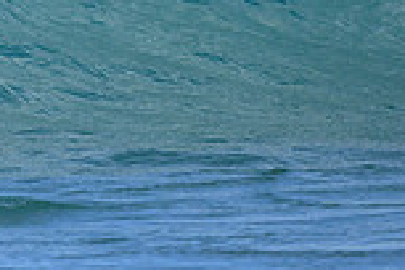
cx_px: -283
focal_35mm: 3032
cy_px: -229
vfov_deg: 0.5
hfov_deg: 0.7
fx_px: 34107
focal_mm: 800
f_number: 6.3
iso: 800
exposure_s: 1/2000
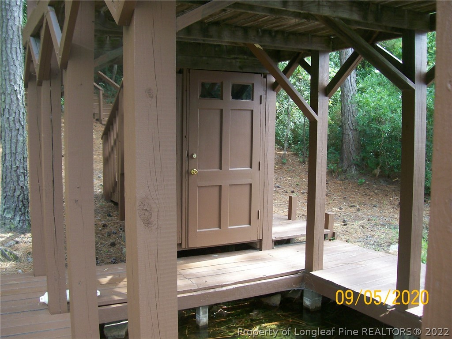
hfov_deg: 51.4
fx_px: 470
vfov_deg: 39.7
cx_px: 226
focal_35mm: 36
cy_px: 170
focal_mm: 6
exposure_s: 1/136
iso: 80
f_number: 2.7
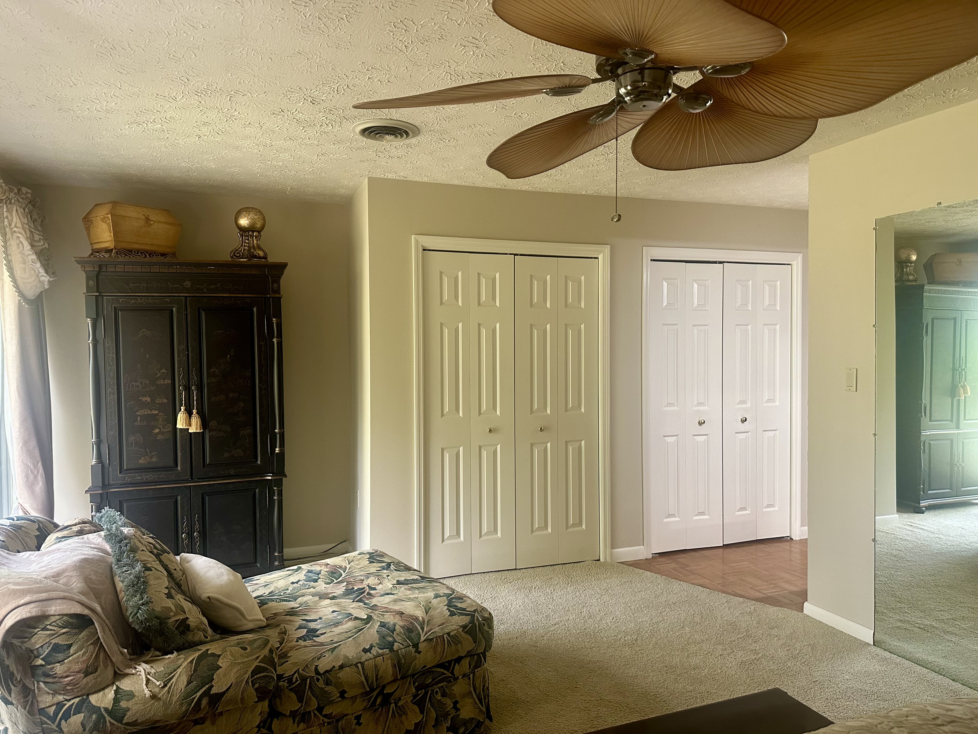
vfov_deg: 56.8
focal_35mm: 24
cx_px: 489
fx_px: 678
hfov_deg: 71.6
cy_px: 367
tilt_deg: -0.4
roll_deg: +0.9
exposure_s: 1/60
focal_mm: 6.86
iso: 320
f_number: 1.78
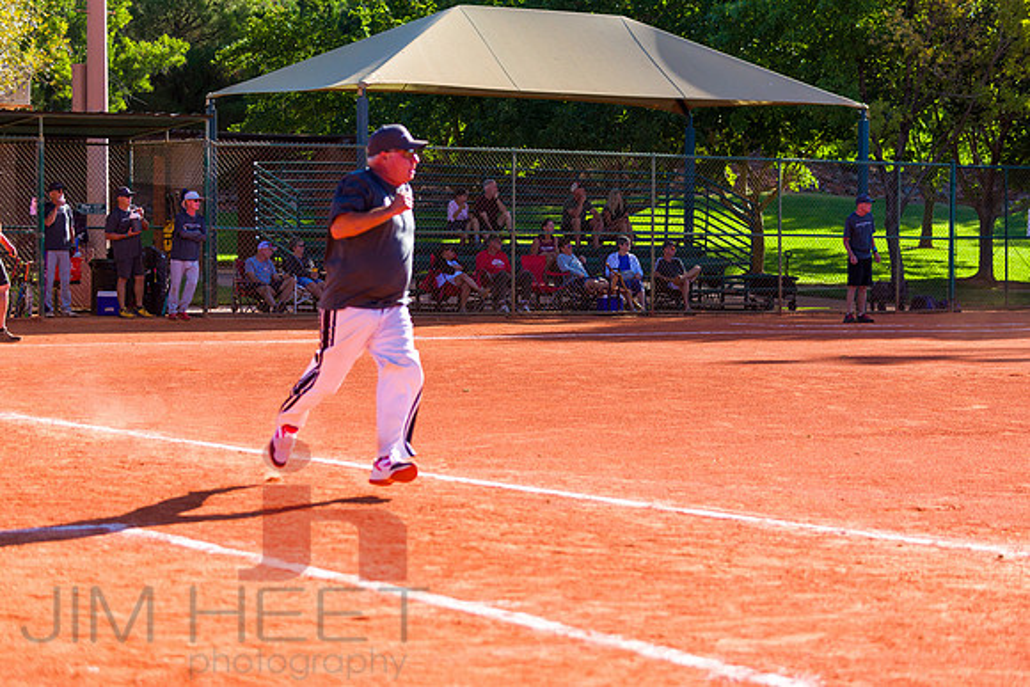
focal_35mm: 98
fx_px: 2804
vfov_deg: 14.0
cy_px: 344
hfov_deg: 20.8
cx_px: 515
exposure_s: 1/2500
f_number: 4.8
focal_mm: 98
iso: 400
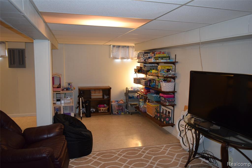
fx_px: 189
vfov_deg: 47.9
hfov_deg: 67.4
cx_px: 126
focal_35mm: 27
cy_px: 84
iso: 1600
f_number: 3.5
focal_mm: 18
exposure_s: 1/60
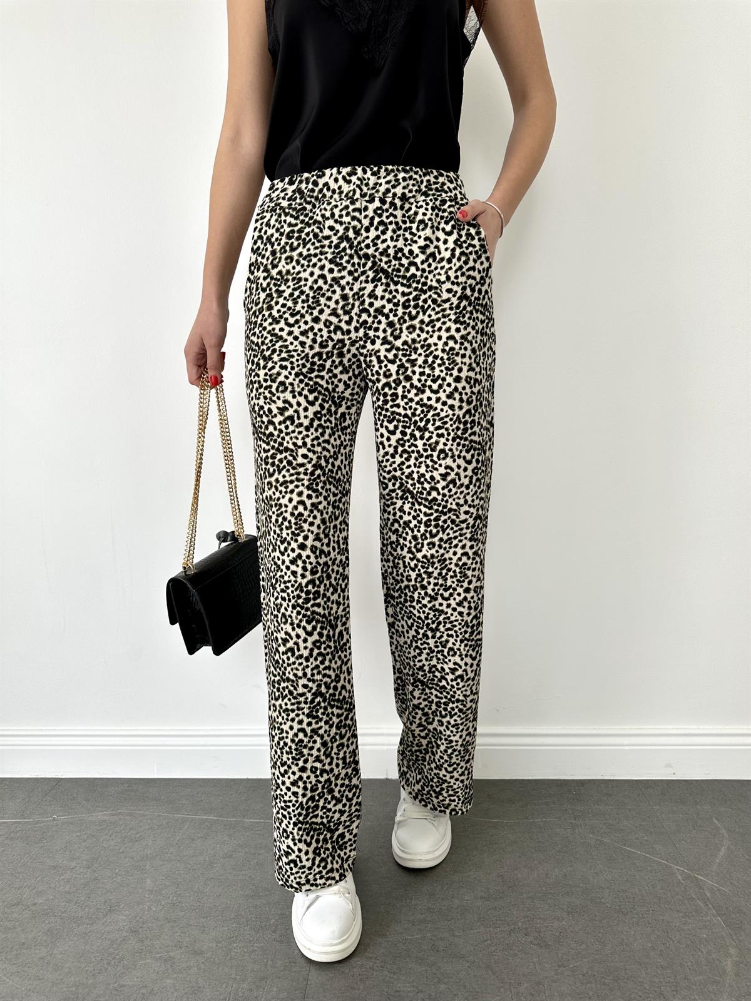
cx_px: 376
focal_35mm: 24
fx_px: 694
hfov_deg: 56.8
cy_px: 500
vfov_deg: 71.6
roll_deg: +1.2
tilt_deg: -6.5
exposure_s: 1/121
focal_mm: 6.86
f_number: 1.78
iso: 64
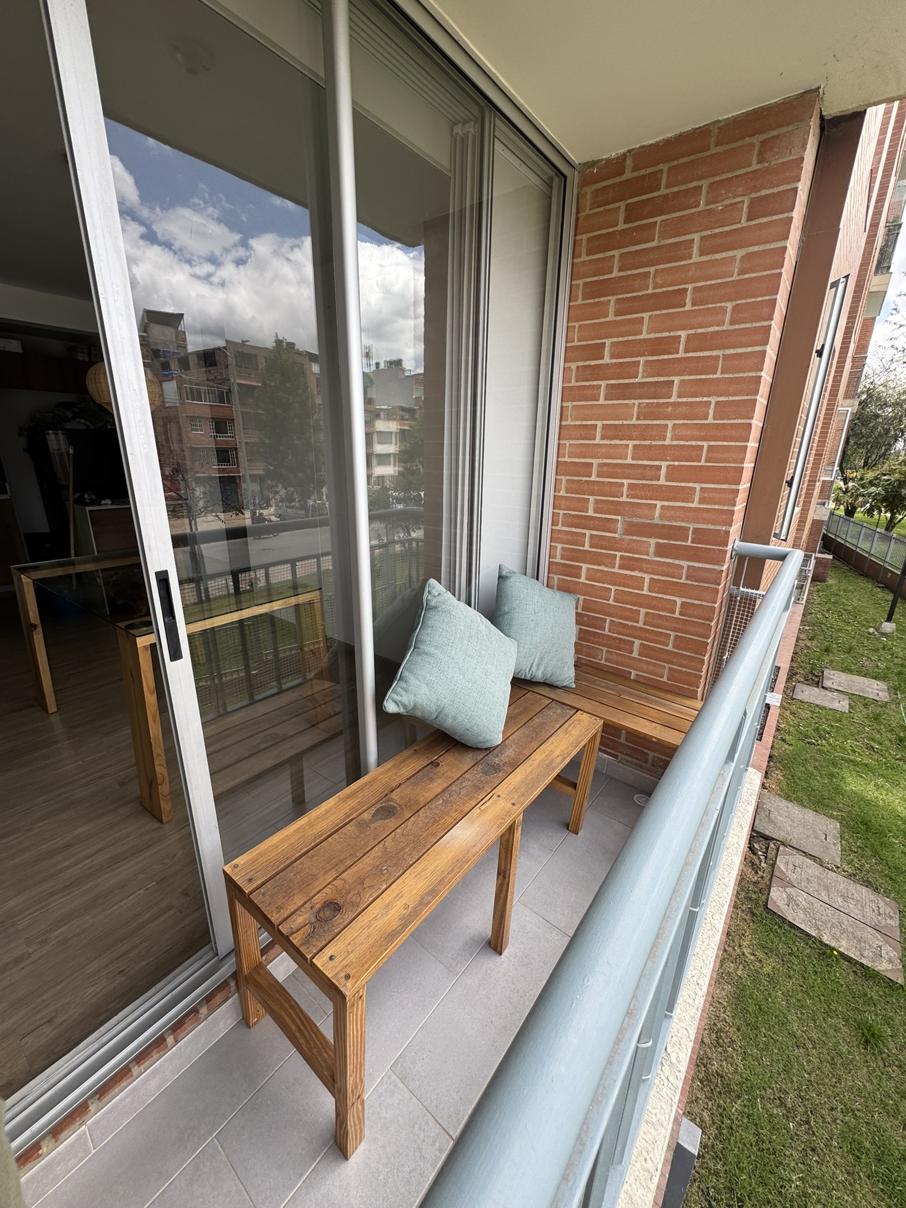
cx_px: 453
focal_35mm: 14
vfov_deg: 102.1
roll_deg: -0.9
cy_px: 604
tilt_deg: -18.3
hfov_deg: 85.7
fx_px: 489
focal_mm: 2.22
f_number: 2.2
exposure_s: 1/312
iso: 40
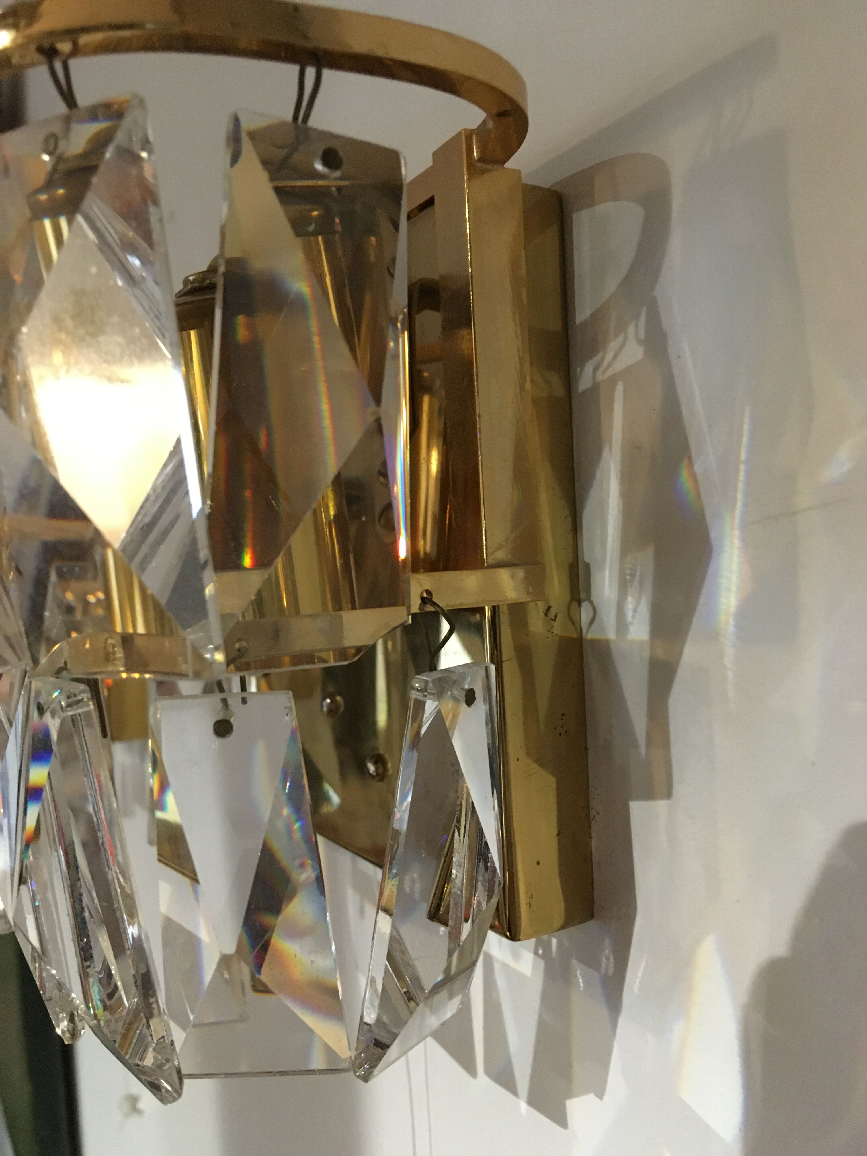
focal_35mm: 29
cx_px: 434
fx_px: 968
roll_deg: +3.0
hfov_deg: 48.2
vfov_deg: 61.7
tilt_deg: -1.3
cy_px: 578
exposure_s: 1/17
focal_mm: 4.15
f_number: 2.2
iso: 250
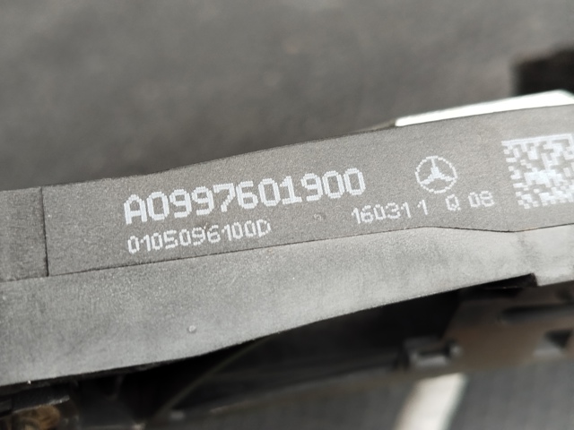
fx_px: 796
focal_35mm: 48
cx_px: 287
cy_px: 215
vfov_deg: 30.3
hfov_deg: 39.7
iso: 250
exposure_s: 1/50
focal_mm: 5.31
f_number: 1.7
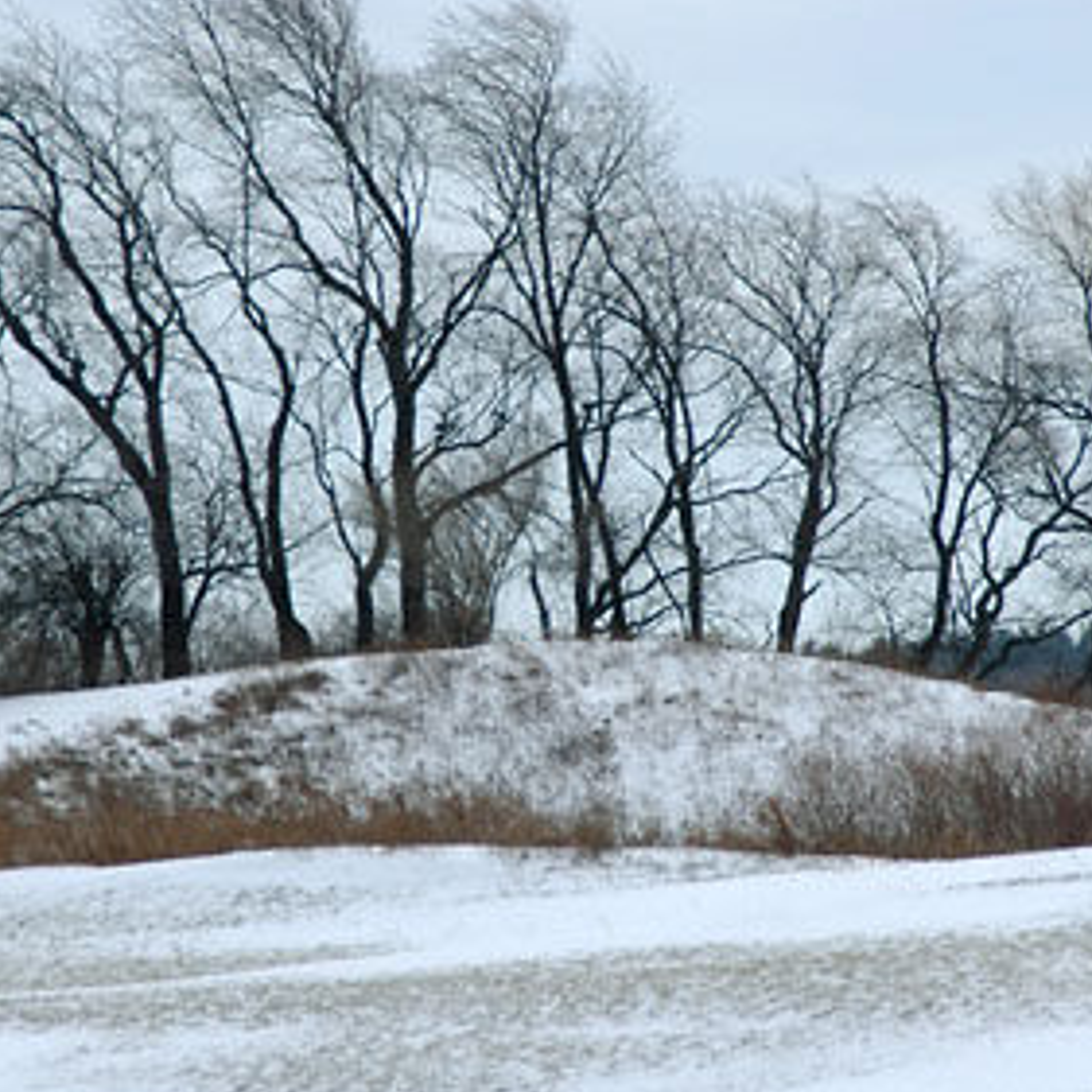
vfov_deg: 6.7
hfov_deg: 6.7
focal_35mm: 263
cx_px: 529
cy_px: 521
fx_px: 9387
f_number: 6.3
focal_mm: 100
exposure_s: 1/640
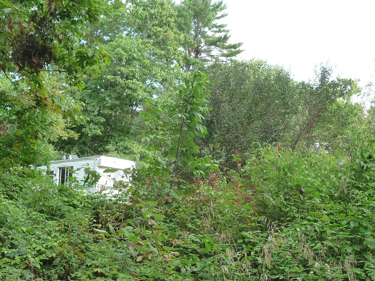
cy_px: 140
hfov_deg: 39.7
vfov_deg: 30.3
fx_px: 520
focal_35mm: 48
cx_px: 188
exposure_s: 1/160
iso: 160
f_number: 3.4
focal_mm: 5
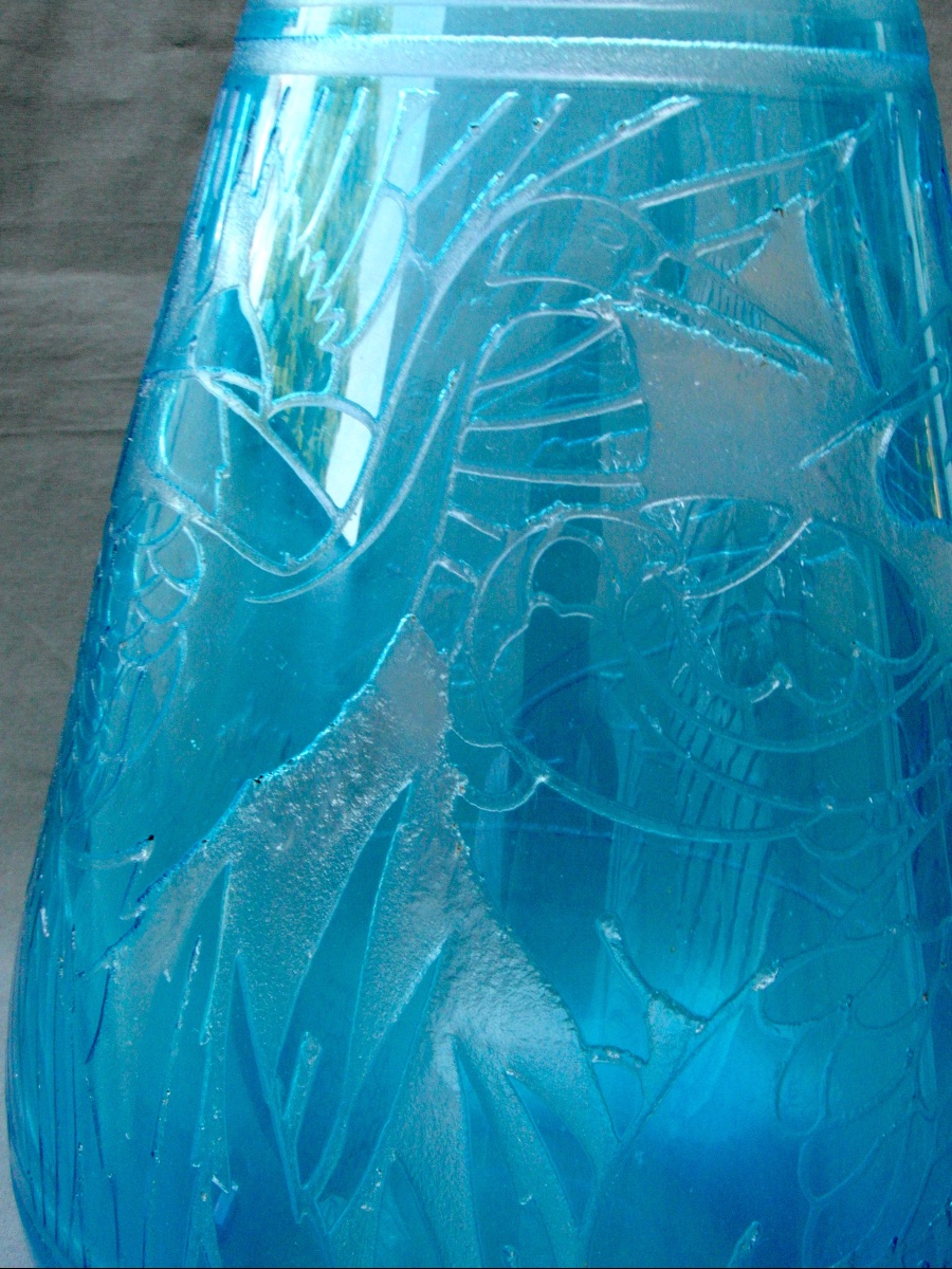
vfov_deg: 45.8
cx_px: 476
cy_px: 634
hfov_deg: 35.1
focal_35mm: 41
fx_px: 1503
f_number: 5.8
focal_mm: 6.8
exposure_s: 1/30
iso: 240
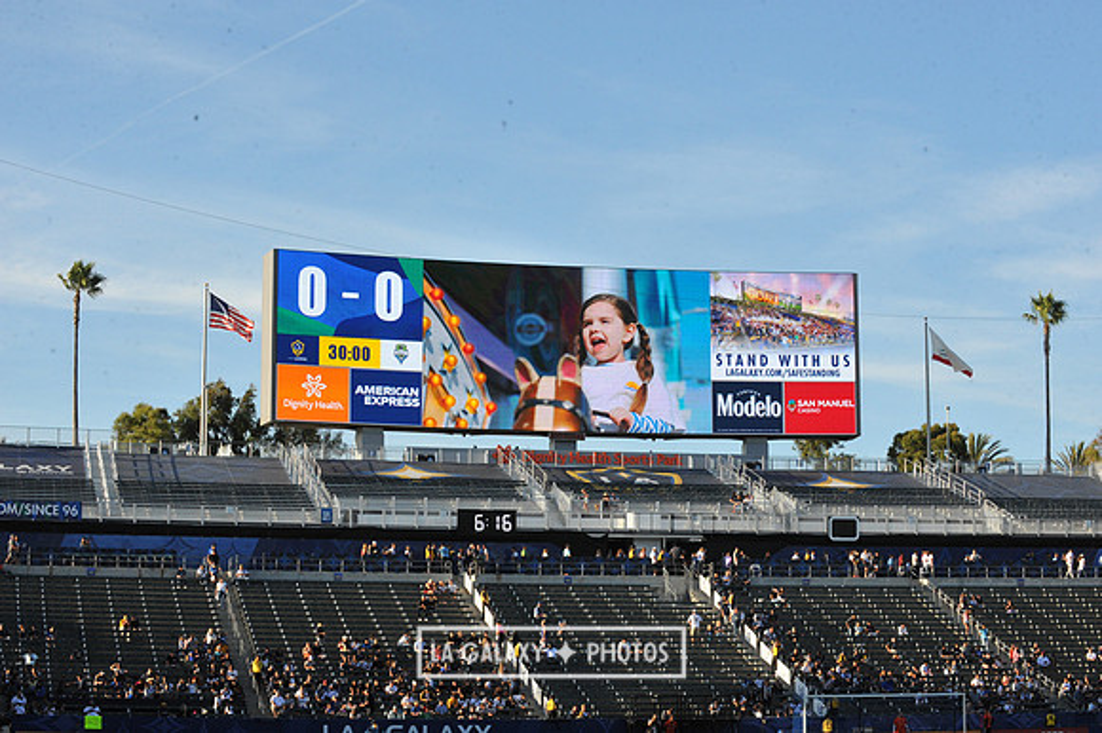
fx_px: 2447
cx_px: 551
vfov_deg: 17.0
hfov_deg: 25.4
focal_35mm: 80
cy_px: 366
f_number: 16
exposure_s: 1/1000
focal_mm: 80
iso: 1600
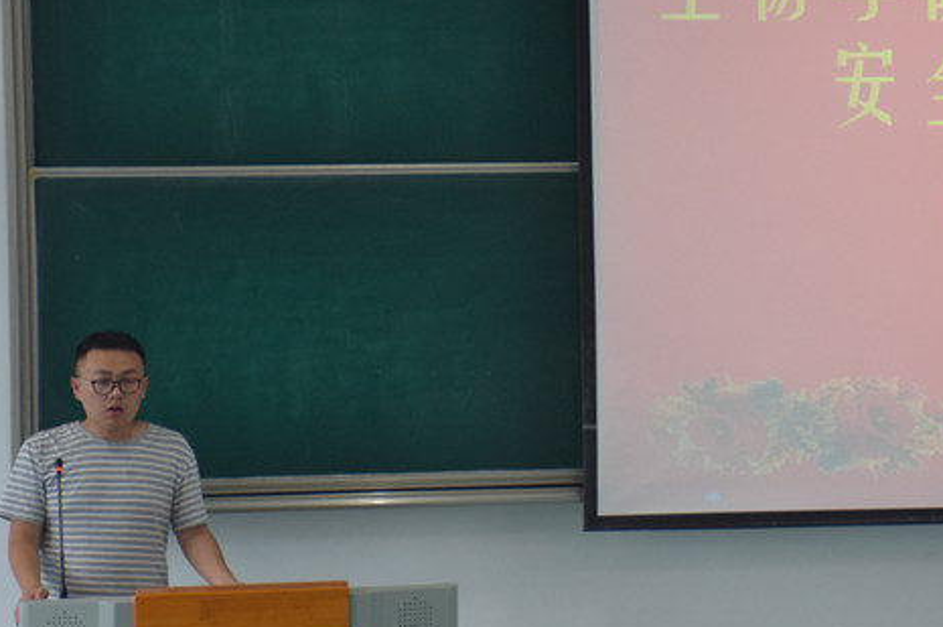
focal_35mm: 155
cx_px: 767
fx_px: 4056
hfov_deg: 13.2
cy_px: 238
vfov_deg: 8.8
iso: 1600
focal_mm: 60
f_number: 5
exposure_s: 1/100
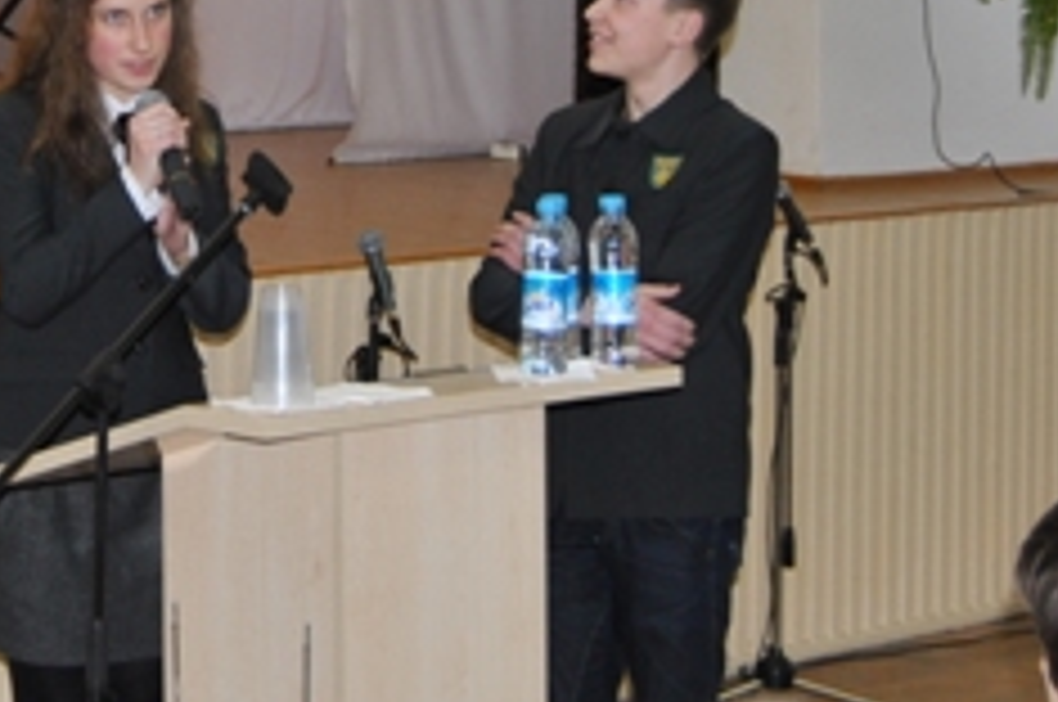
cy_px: -135
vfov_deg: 10.9
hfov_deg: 16.4
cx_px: 54
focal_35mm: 123
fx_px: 3610
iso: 200
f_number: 4.5
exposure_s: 1/80
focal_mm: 30
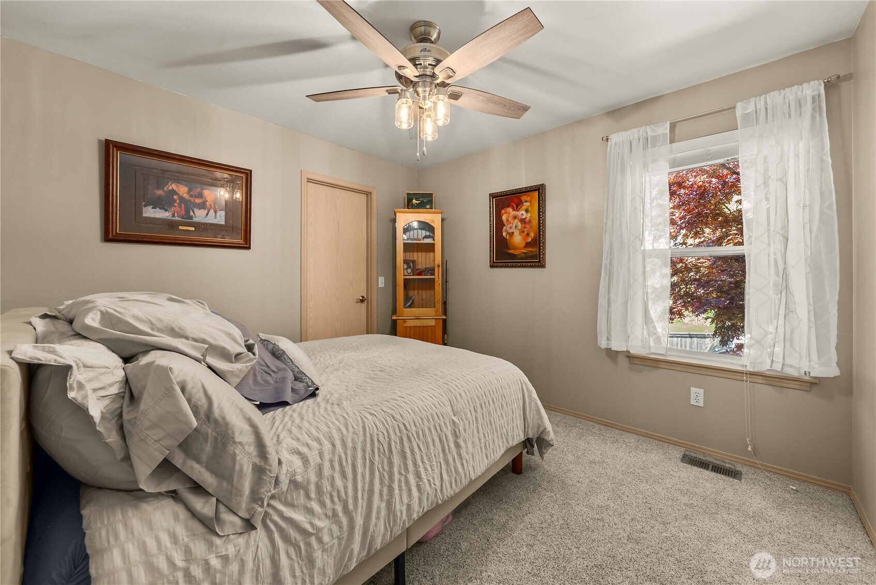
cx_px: 438
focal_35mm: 13
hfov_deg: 108.3
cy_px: 292
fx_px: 316
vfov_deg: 85.5
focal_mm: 13
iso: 1000
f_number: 7.1
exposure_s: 1/3
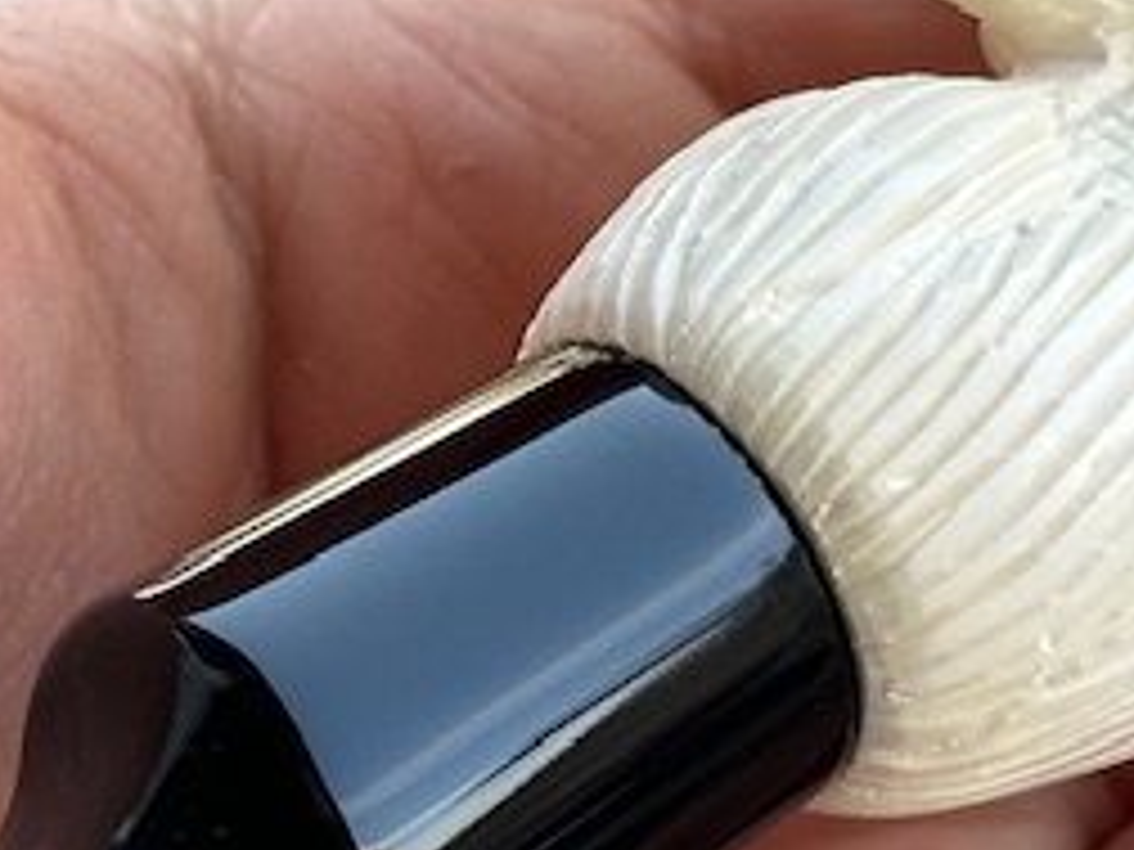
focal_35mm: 244
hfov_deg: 8.1
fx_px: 7993
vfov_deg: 6.1
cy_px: 175
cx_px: 274
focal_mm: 6.86
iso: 50
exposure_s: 1/243
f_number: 1.78
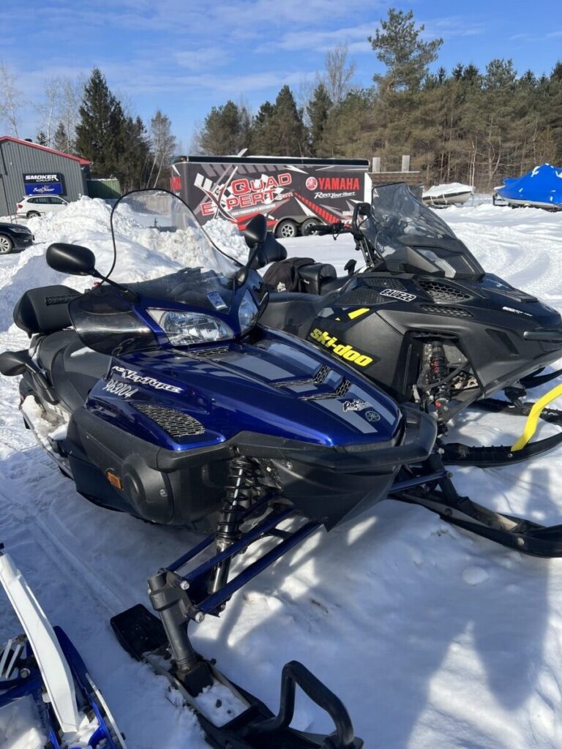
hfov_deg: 53.1
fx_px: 563
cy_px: 374
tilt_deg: -18.3
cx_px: 281
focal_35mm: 26
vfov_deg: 67.3
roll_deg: +2.8
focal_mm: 5.7
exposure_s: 1/4274
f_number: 1.5
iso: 50
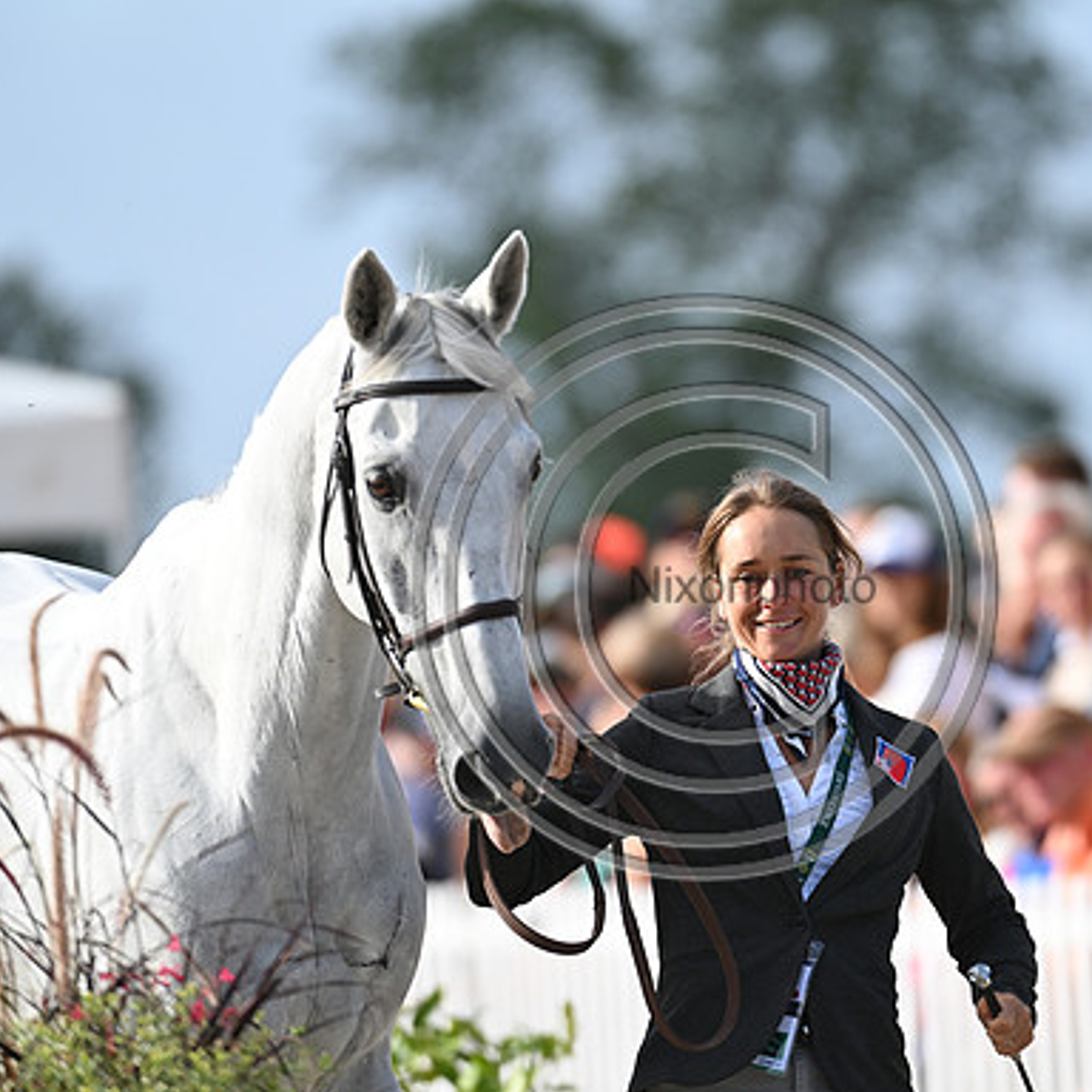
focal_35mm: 514
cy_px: 547
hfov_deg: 3.4
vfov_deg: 3.4
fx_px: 18345
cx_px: 671
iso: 450
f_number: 5
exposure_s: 1/1600
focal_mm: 400
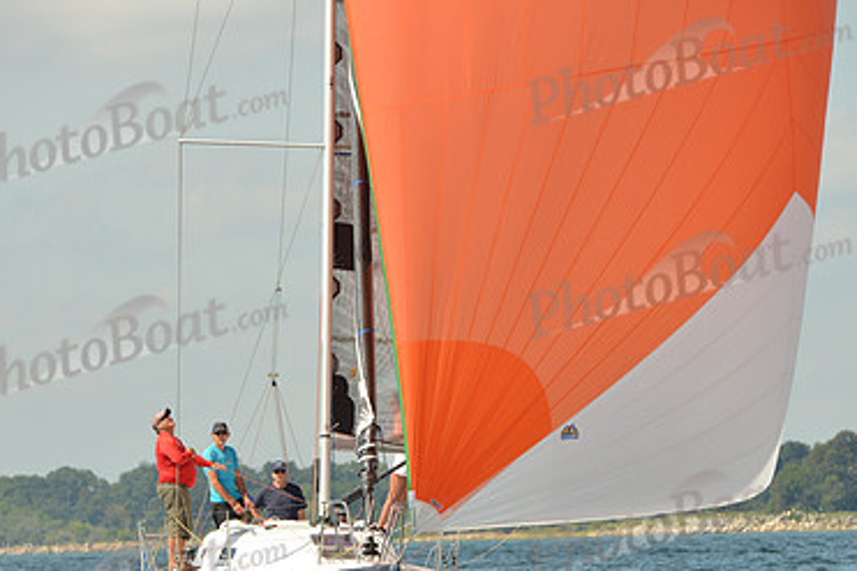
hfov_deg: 6.6
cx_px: 409
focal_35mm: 313
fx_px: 7447
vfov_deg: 4.4
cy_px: 431
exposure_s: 1/1250
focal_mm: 200
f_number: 8
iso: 320
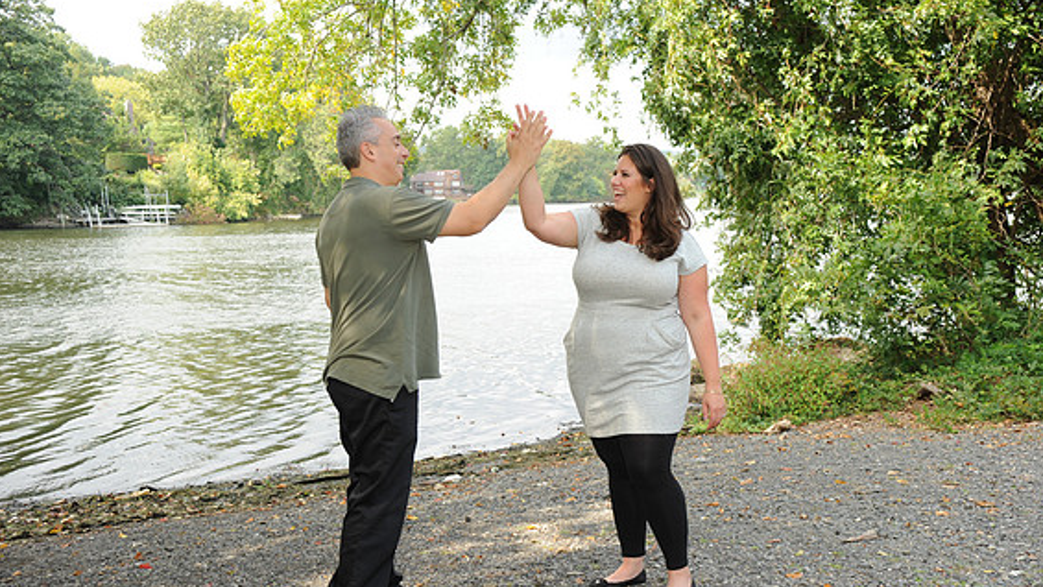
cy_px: 343
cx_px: 530
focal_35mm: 43
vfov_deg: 27.7
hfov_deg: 47.3
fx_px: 1189
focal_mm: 40
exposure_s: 1/250
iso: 500
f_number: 6.3
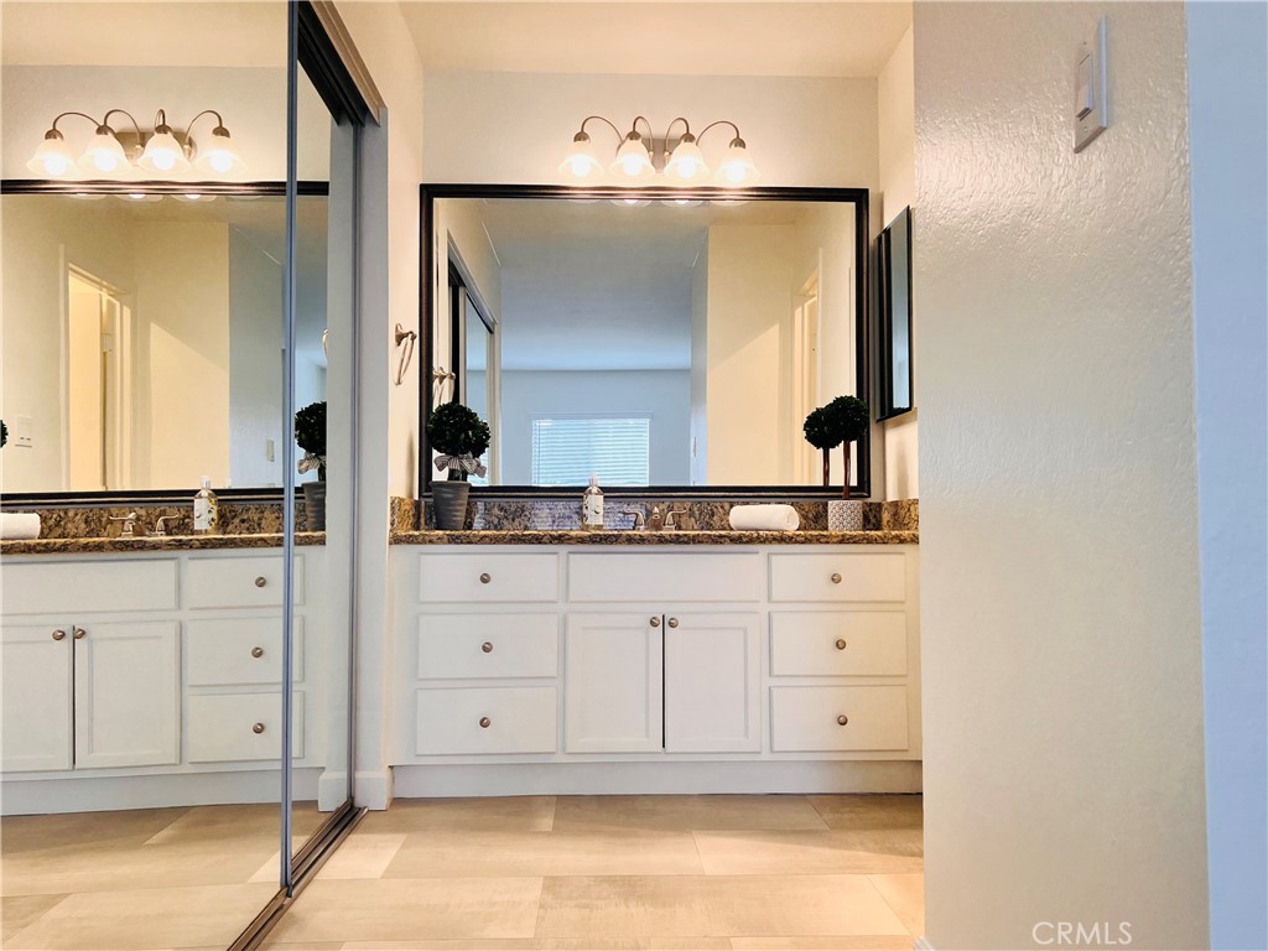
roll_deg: +2.5
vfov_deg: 53.1
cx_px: 634
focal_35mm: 26
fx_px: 952
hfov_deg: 67.3
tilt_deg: +2.7
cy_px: 476
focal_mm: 5.7
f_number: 1.5
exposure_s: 1/143
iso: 64
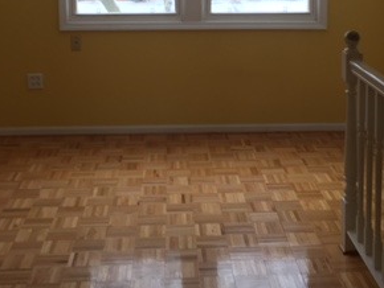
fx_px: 711
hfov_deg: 30.2
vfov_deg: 22.6
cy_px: 55
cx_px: 199
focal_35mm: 64
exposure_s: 1/40
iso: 25
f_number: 2.2
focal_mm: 4.15
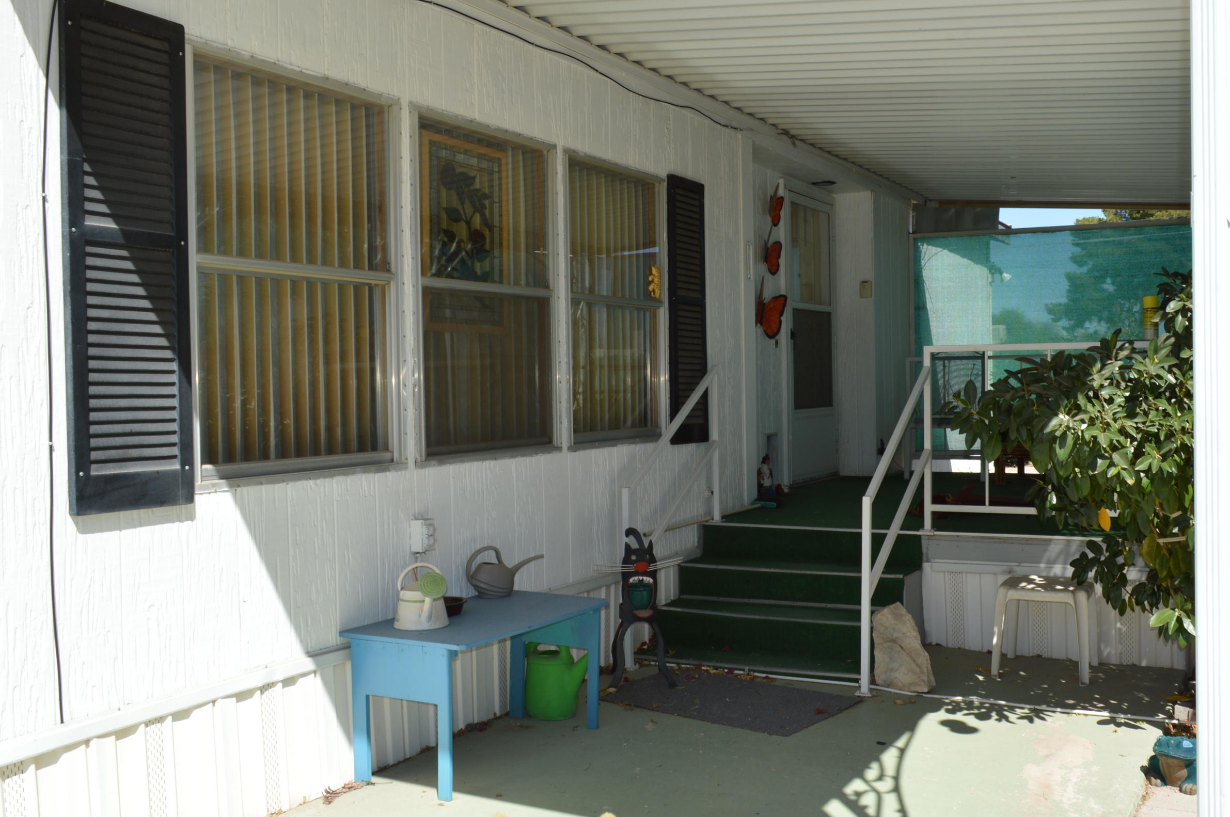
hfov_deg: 55.3
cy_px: 396
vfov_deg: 38.8
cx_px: 759
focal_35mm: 34
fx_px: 1160
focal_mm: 18
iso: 100
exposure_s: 1/200
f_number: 8
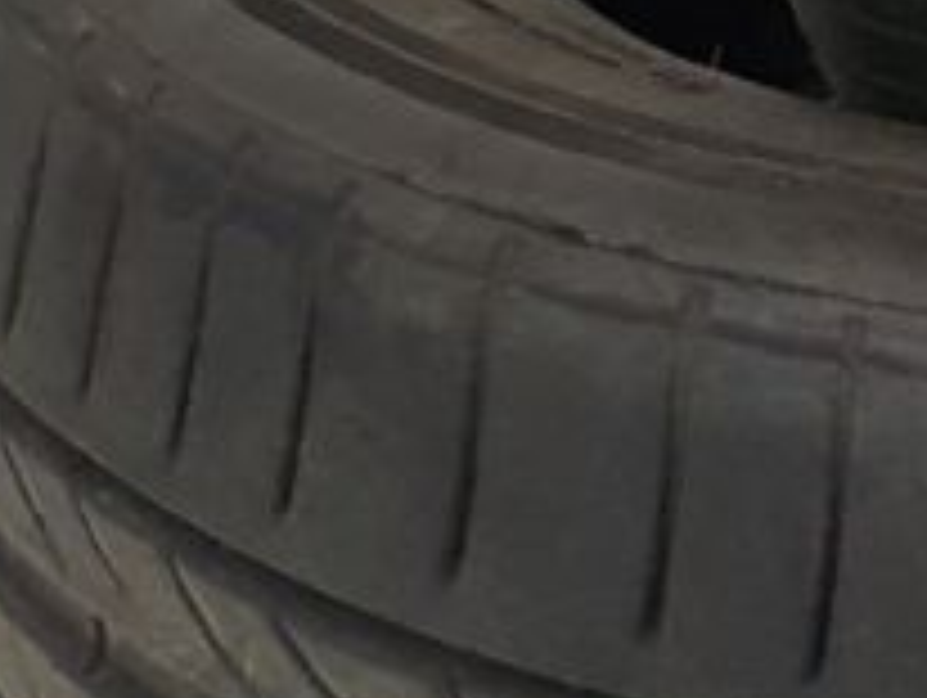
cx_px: 1483
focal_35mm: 164
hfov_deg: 11.4
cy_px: -775
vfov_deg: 8.5
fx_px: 4397
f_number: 2.4
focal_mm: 4.3
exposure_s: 1/50
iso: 320
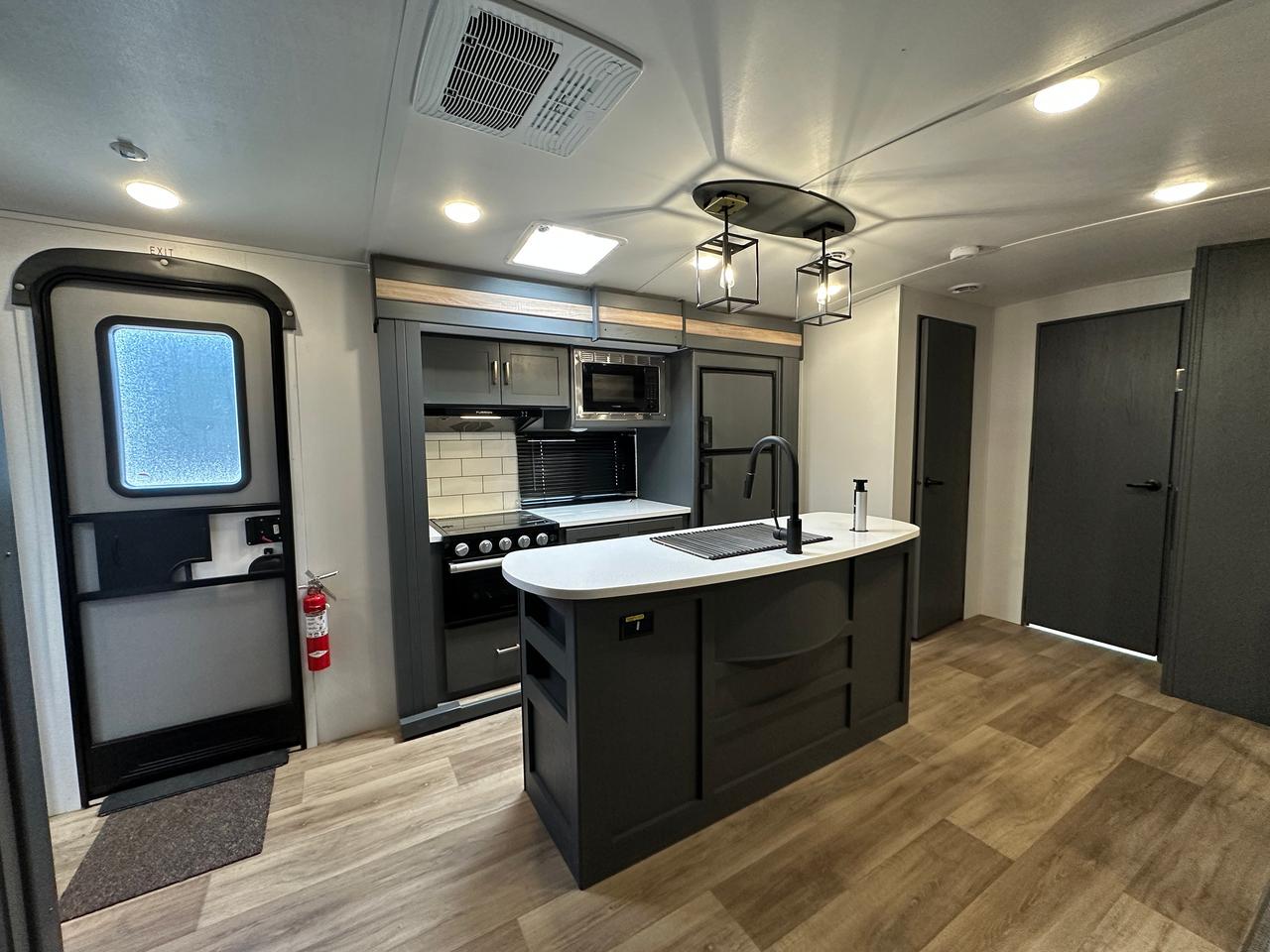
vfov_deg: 85.7
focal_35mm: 14
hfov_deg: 102.1
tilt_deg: -5.0
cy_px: 476
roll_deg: +2.1
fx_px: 514
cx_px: 635
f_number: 2.2
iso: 320
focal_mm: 2.22
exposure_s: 1/91
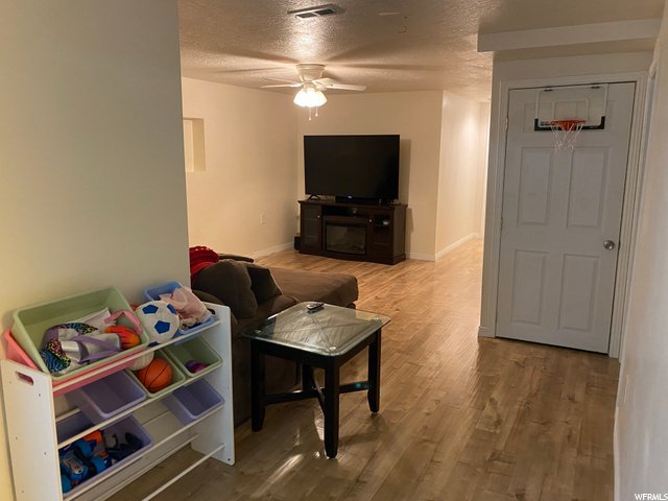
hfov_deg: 67.3
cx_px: 334
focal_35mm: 26
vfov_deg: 53.1
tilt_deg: -8.8
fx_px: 502
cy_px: 250
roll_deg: +0.0
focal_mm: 4.25
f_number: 1.8
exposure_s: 1/40
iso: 400
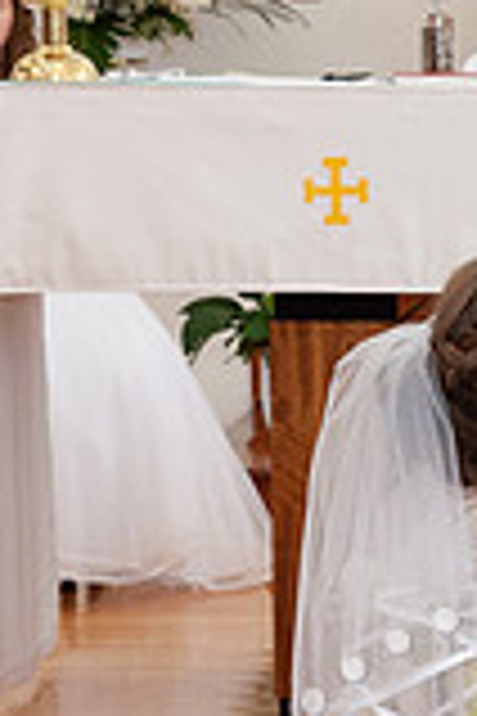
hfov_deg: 6.1
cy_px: 703
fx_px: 4372
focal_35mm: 220
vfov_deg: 9.3
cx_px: 950
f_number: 5.6
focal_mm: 38
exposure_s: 1/80
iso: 1250
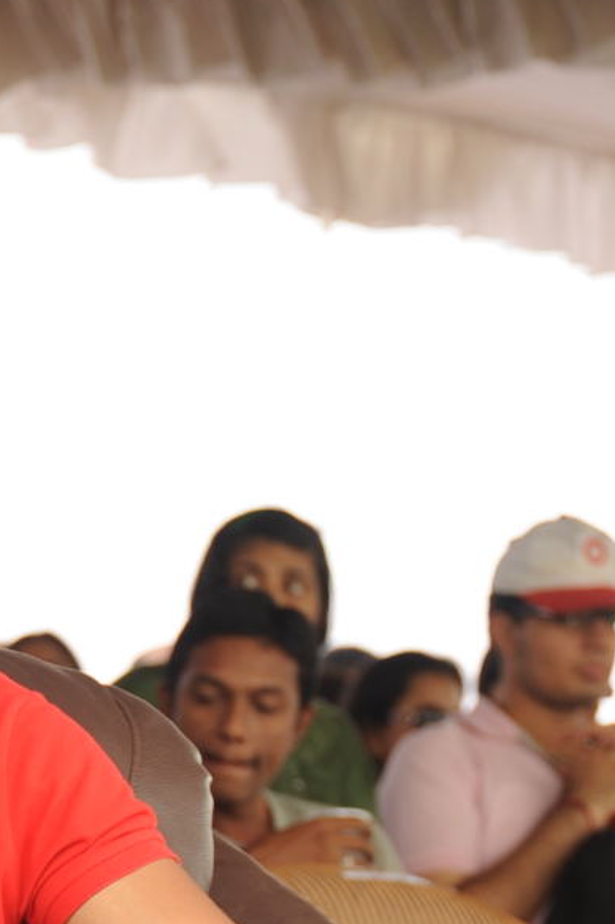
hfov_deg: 4.9
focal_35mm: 280
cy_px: 1081
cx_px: 77
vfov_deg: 7.3
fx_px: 7183
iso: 400
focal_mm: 102
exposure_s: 1/125
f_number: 5.6
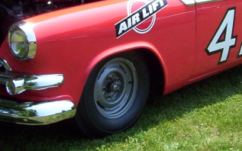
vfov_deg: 14.8
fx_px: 574
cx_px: 164
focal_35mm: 87
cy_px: -2
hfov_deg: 23.7
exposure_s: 1/398
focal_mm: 5.54
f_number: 5.24
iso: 100
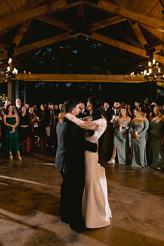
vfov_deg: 54.4
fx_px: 239
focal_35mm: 35
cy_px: 123
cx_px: 82
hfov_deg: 37.9
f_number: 3.2
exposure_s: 1/125
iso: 1600
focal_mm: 35
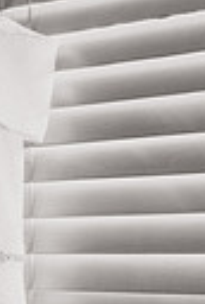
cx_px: -130
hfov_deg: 9.5
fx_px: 1189
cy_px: 278
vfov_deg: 14.5
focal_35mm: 140
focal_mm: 40
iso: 1600
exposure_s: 1/160
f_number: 3.2
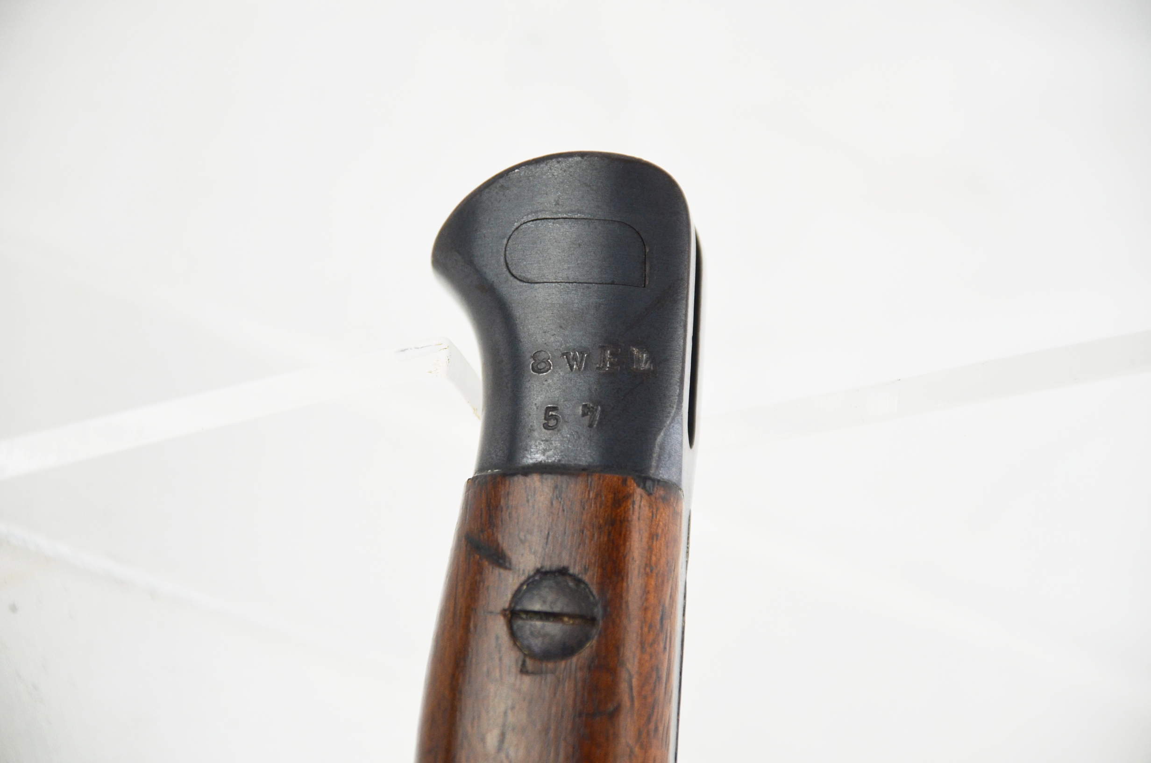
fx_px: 6461
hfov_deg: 10.2
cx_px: 576
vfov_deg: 6.8
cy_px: 382
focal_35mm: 202
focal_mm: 135
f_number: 5.6
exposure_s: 1/250
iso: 500
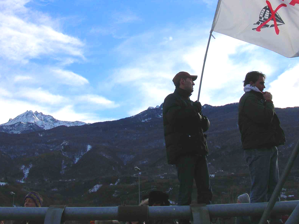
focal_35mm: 51
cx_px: 146
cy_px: 68
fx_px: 440
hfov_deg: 37.5
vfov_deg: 28.3
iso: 50
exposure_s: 1/282
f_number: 5.6
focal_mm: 5.8
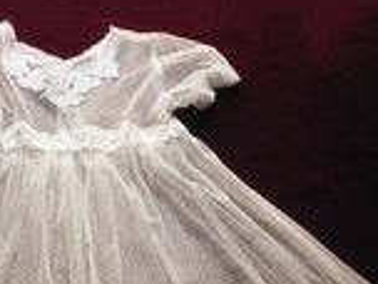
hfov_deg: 19.3
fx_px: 1103
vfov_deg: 14.0
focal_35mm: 101
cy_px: 379
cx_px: 90
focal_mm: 5.8
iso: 400
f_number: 2.8
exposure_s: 1/160
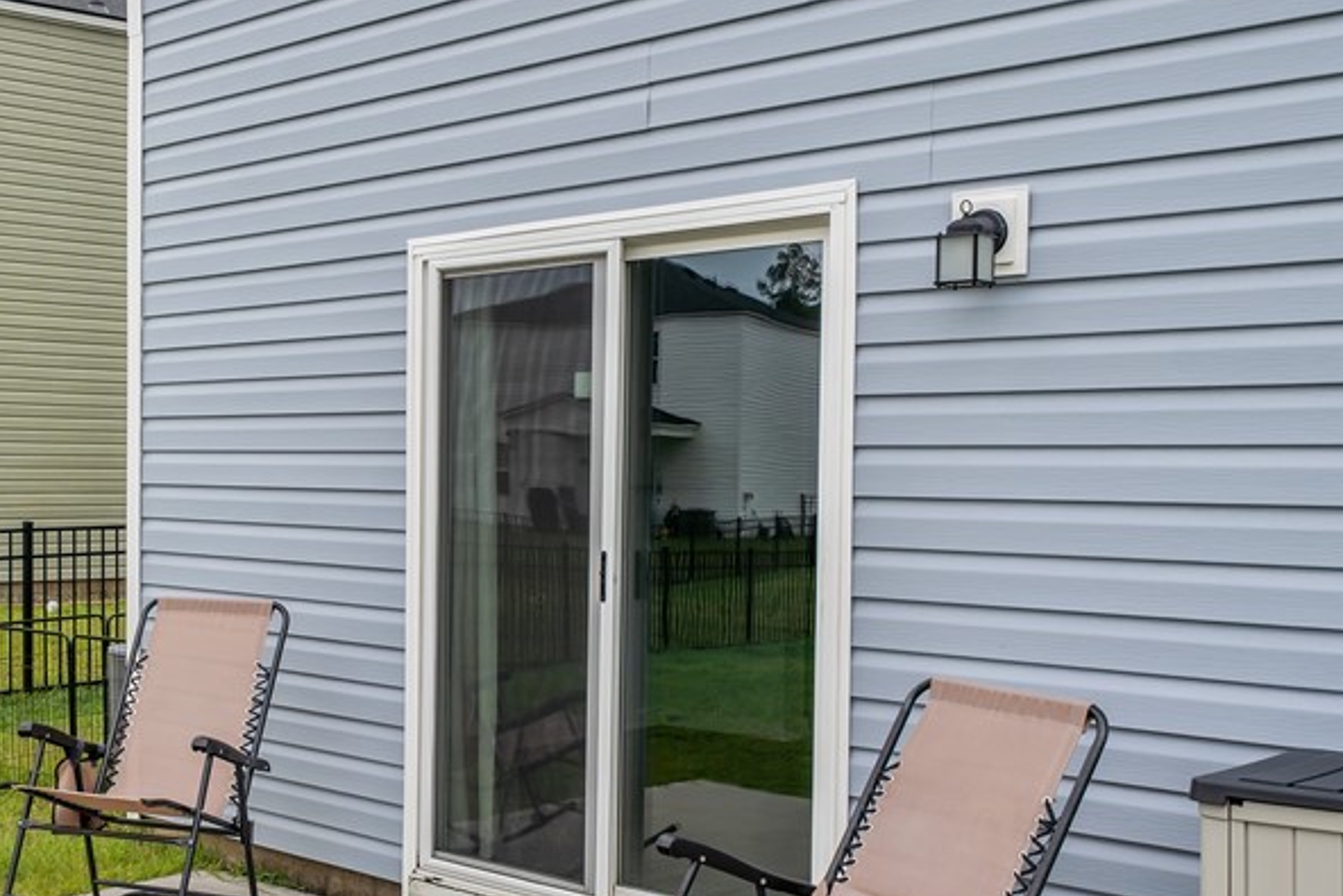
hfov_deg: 43.3
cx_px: 358
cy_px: 513
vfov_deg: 30.5
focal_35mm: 44
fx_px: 1642
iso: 100
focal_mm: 24
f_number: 8
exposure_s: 1/320
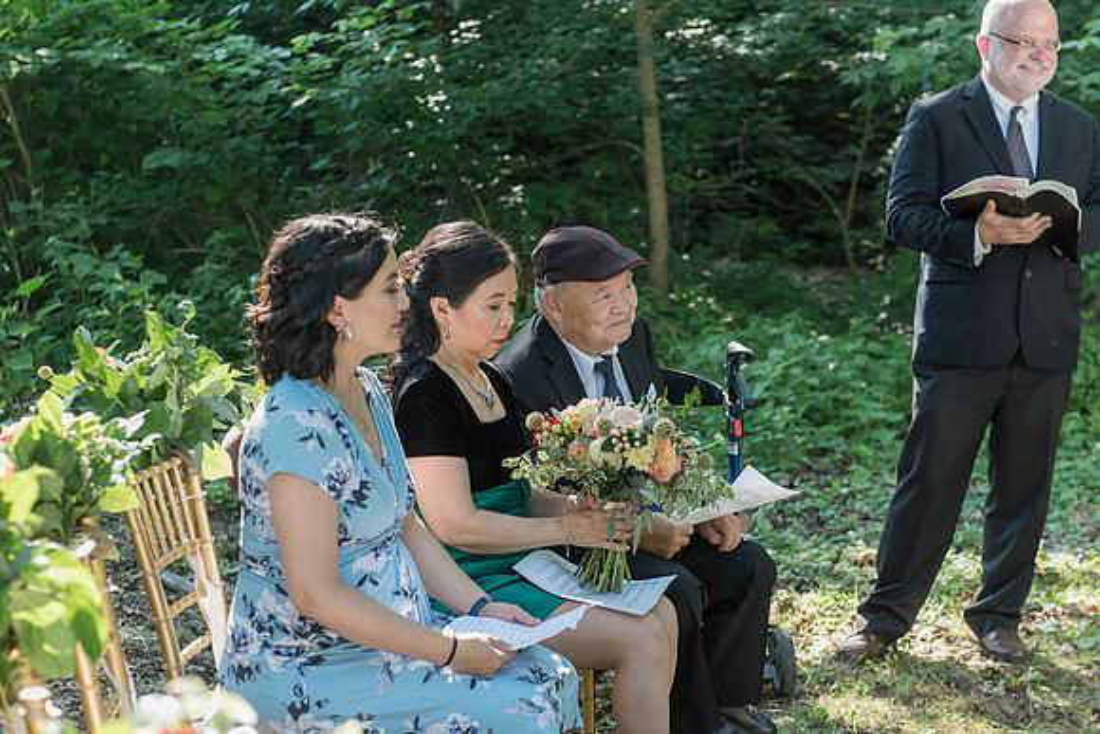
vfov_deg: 19.5
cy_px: 367
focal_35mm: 70
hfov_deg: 28.8
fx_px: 2139
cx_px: 550
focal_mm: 70
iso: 1000
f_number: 4
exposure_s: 1/320
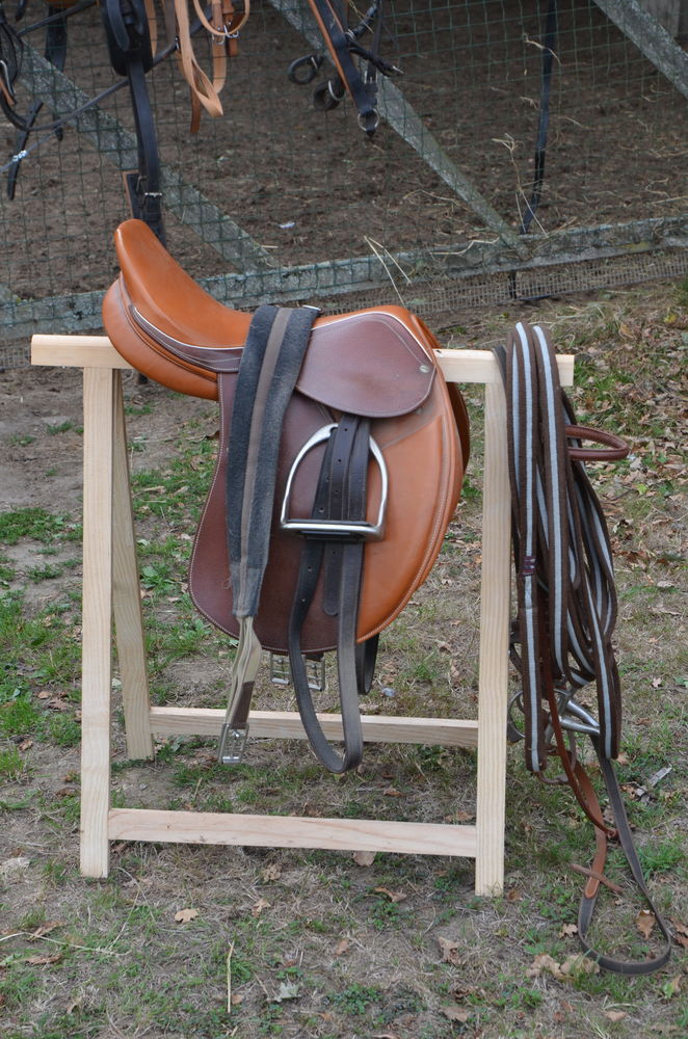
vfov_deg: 27.0
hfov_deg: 18.1
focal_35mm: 75
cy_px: 520
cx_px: 344
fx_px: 2160
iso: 200
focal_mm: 50
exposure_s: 1/200
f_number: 7.1
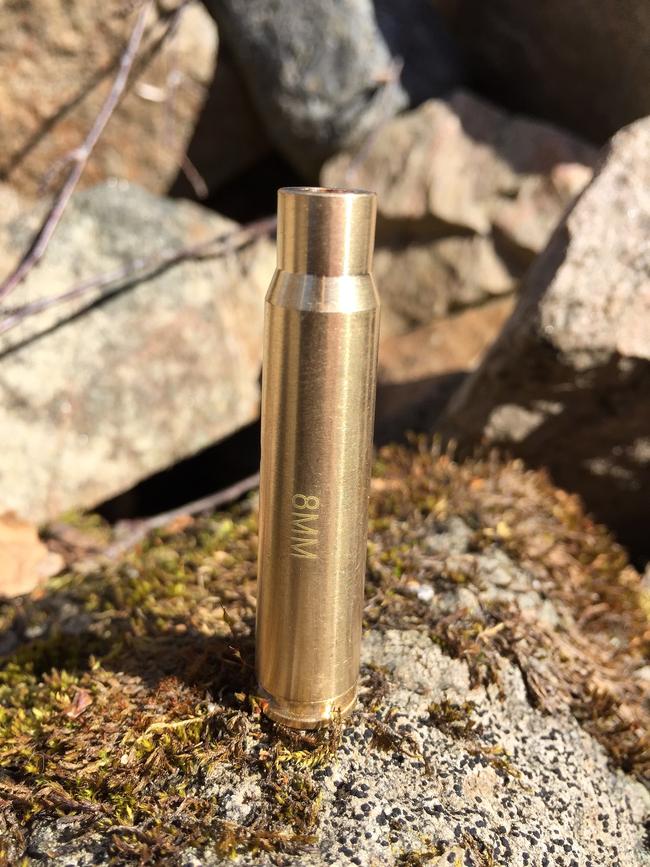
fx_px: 726
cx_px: 325
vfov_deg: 61.7
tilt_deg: -20.9
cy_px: 434
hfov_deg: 48.2
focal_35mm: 29
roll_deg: -5.8
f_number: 2.2
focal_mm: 4.15
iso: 32
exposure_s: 1/898
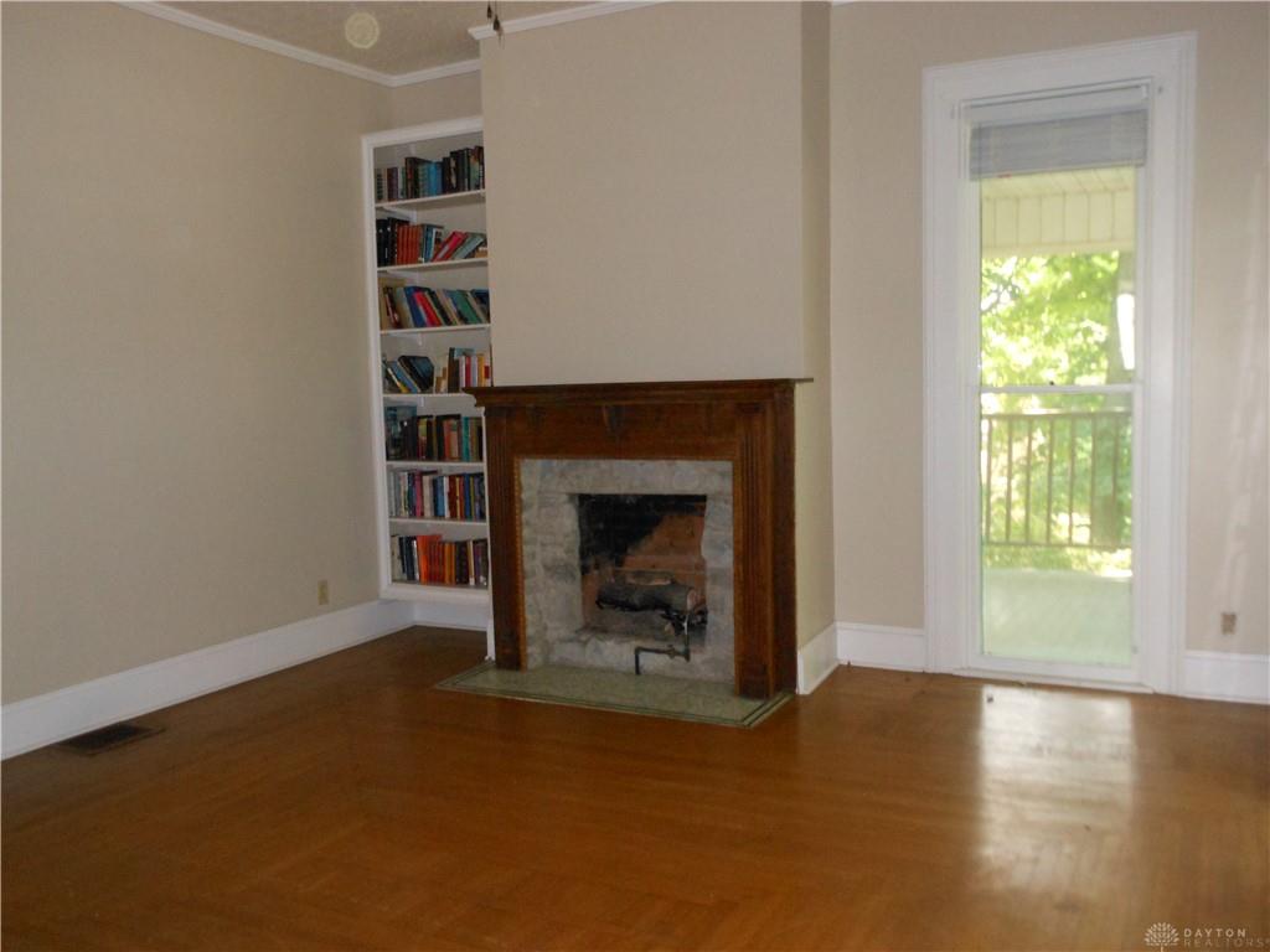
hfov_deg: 55.4
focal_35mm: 33
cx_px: 635
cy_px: 476
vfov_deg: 42.9
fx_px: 1211
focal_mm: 5.9
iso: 500
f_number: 4
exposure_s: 1/25
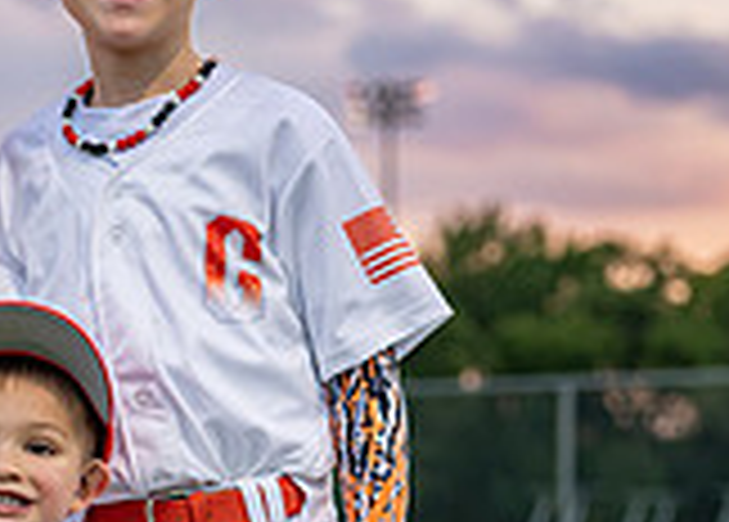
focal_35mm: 193
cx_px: -15
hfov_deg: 10.3
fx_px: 3999
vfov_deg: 7.4
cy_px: 549
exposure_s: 1/400
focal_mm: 50
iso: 320
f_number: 2.5
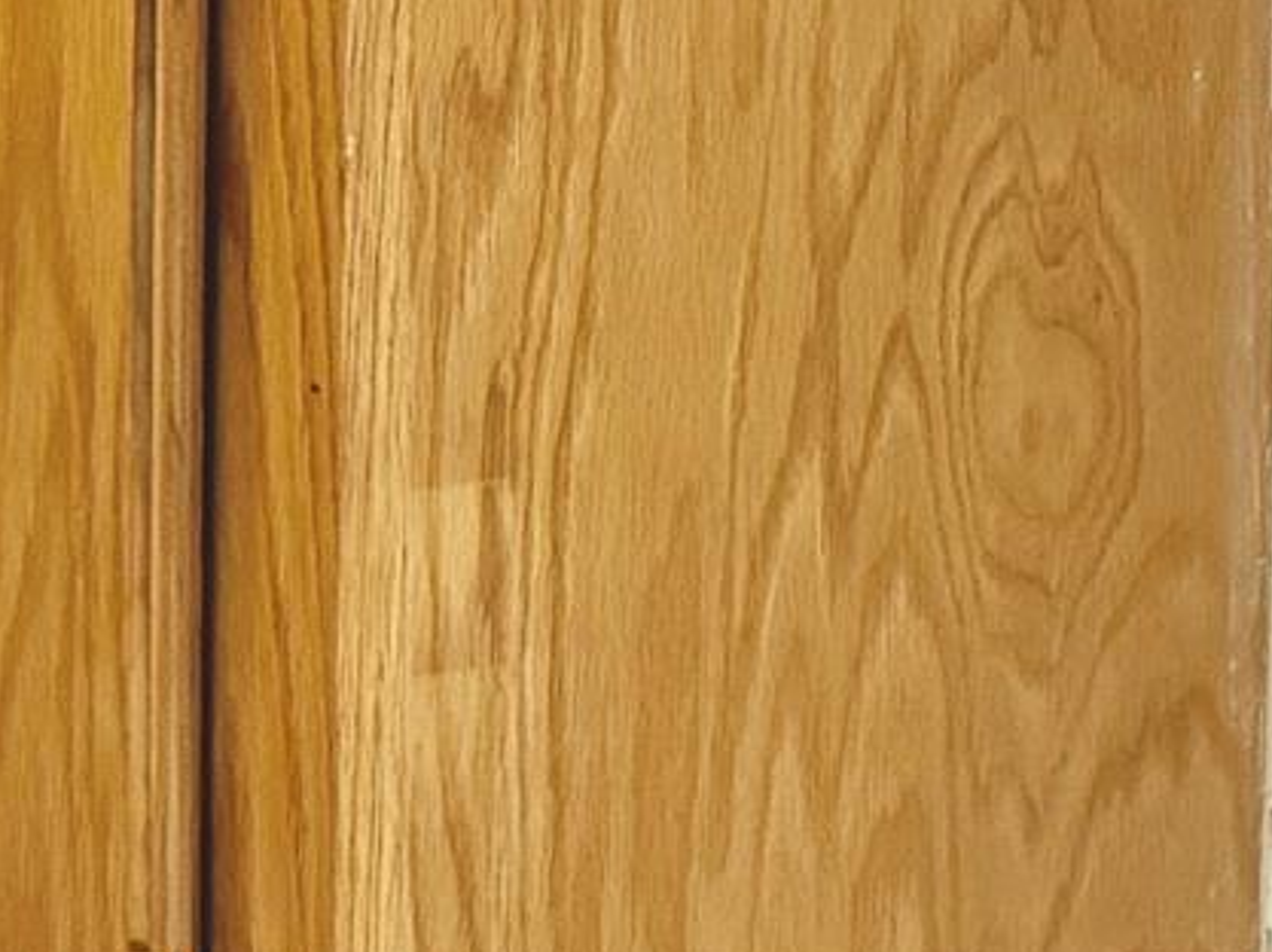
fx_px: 6498
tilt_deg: -7.0
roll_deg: +0.6
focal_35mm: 177
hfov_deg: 10.2
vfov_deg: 8.4
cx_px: -1348
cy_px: 116
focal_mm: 6.86
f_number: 1.78
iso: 500
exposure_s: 1/60
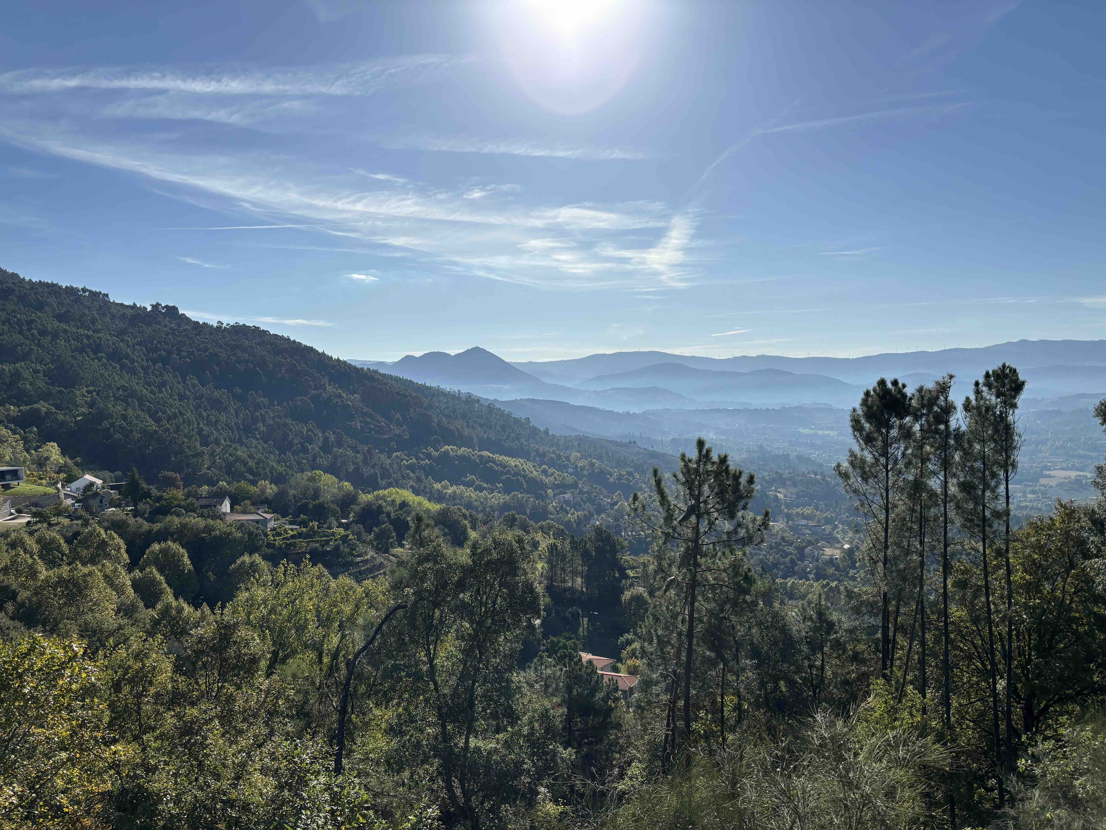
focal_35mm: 26
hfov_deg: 67.3
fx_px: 831
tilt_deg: -1.6
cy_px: 415
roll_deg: +2.4
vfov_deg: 53.1
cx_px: 553
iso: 50
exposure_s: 1/8333
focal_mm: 5.96
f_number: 1.6
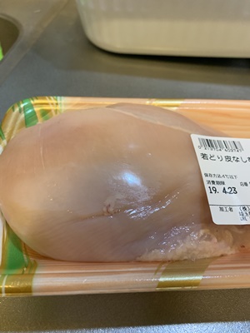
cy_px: 166
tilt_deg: -47.6
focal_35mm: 26
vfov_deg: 67.3
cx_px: 125
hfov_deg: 53.1
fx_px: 250
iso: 250
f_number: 1.8
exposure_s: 1/50
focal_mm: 4.25
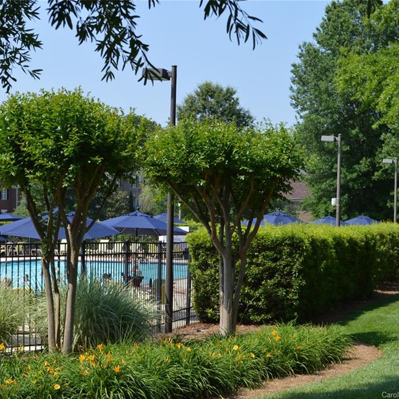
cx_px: 144
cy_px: 200
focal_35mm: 77
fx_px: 1004
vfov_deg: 22.5
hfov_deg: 22.4
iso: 100
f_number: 7.1
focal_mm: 40
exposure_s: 1/200
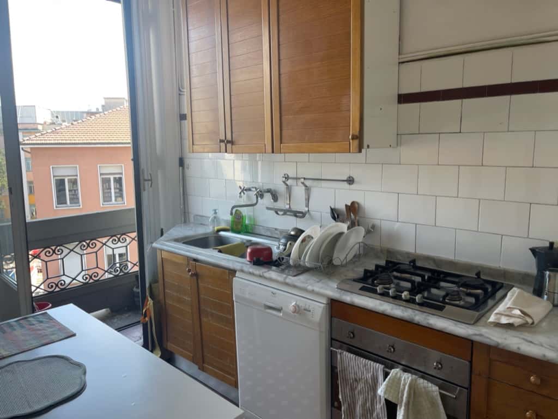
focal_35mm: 26
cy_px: 210
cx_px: 279
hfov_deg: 67.3
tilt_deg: -8.4
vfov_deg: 53.1
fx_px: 419
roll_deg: +1.4
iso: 32
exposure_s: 1/167
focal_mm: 5.1
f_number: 1.6
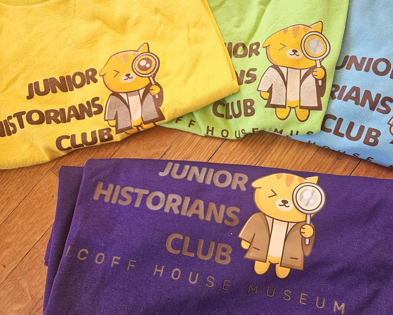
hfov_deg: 61.5
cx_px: 243
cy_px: 173
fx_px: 326
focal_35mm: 28
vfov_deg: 51.4
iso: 200
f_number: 1.8
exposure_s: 1/180
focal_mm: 5.4
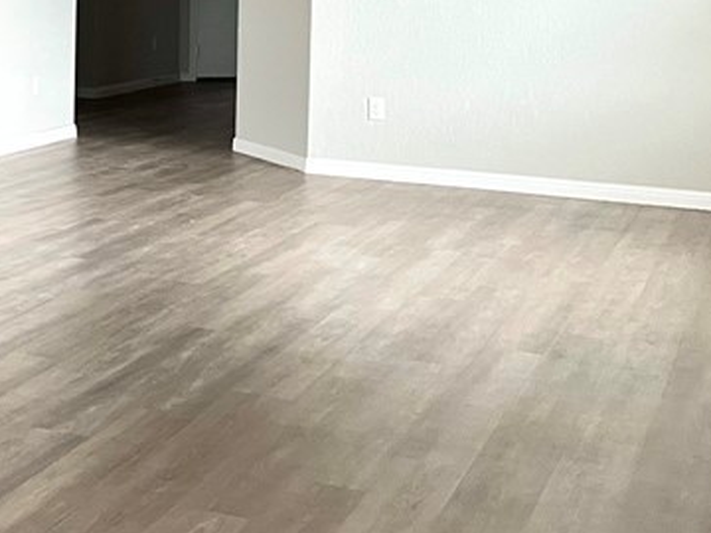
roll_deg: -0.9
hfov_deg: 24.6
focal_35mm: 74
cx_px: -65
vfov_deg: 19.3
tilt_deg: -1.9
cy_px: -16
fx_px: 1520
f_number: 1.6
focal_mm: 5.1
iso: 125
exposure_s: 1/66
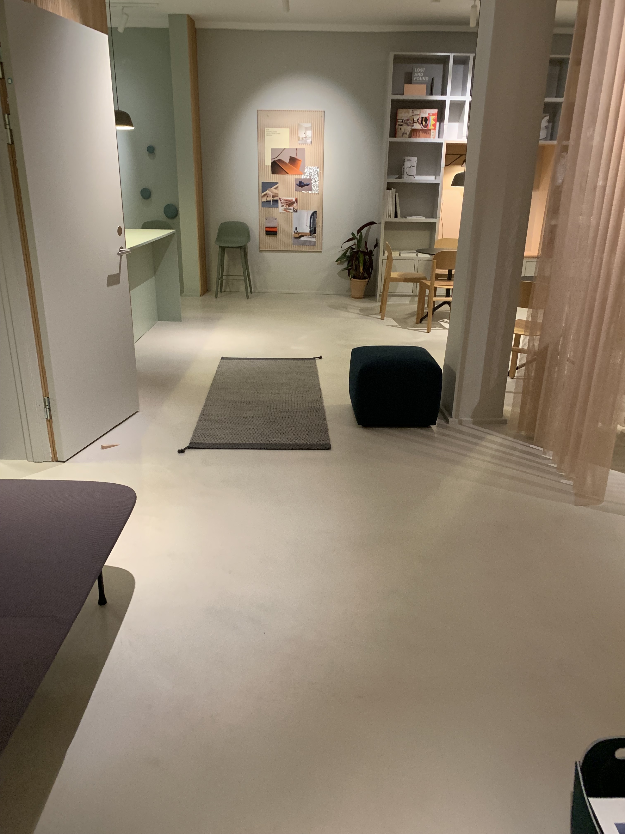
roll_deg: +0.7
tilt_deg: -20.2
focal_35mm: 26
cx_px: 312
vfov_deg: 67.3
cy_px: 417
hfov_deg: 53.1
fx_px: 626
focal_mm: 4.25
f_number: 1.8
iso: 320
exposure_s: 1/50
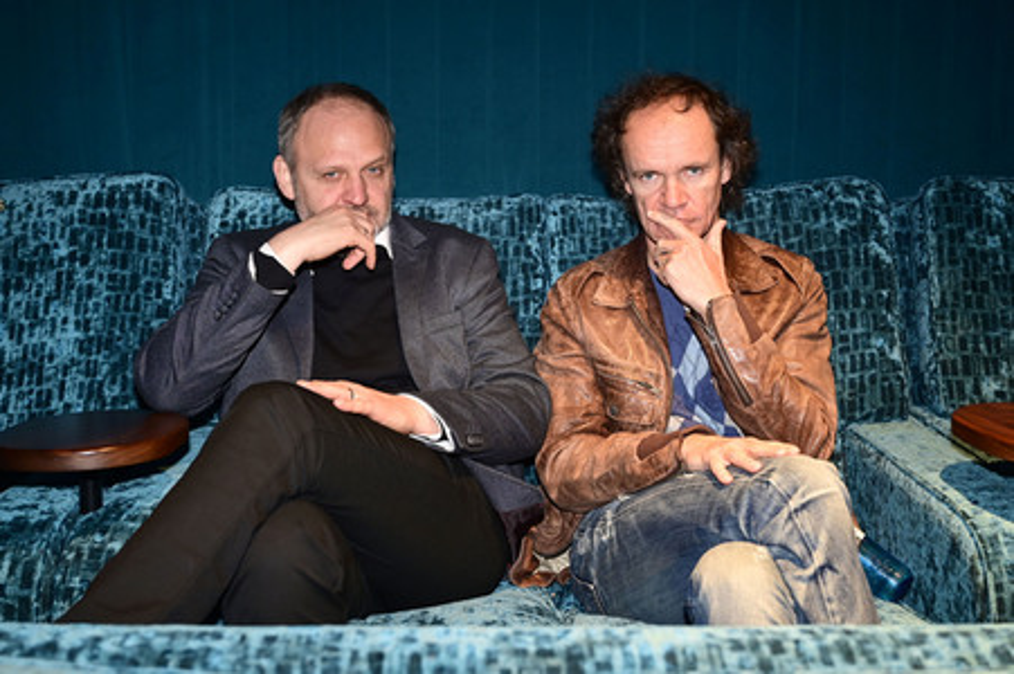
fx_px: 957
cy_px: 337
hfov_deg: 55.8
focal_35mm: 34
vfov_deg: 38.8
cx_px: 507
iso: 1600
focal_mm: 34
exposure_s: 1/160
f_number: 3.5
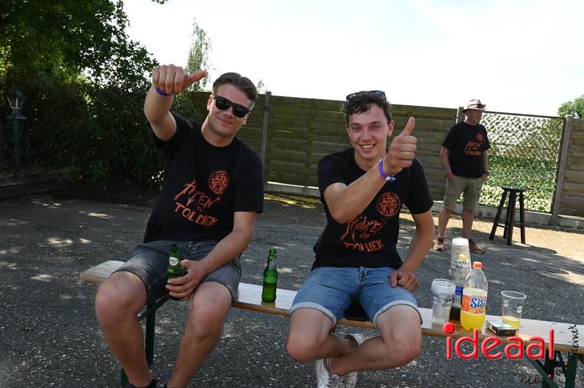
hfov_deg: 60.3
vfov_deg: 42.2
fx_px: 502
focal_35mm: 31
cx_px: 292
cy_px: 194
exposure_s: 1/320
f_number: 9
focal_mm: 31
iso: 400
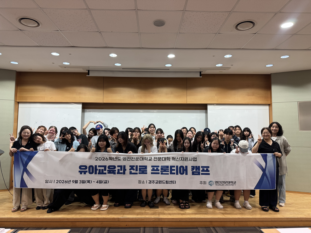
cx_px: 156
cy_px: 116
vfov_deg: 56.8
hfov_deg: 71.6
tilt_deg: +6.2
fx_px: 216
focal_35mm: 24
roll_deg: +0.0
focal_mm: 6.76
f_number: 1.78
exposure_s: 1/60
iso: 160
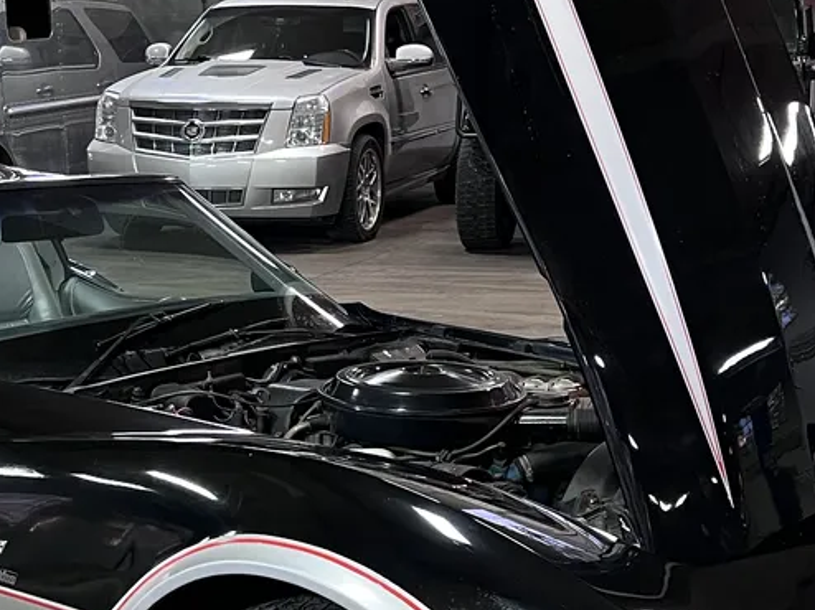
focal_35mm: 79
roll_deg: +2.5
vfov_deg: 18.6
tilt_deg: -11.5
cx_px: 327
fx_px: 1859
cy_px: 429
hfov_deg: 24.7
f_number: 1.5
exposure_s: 1/60
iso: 125
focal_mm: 5.7
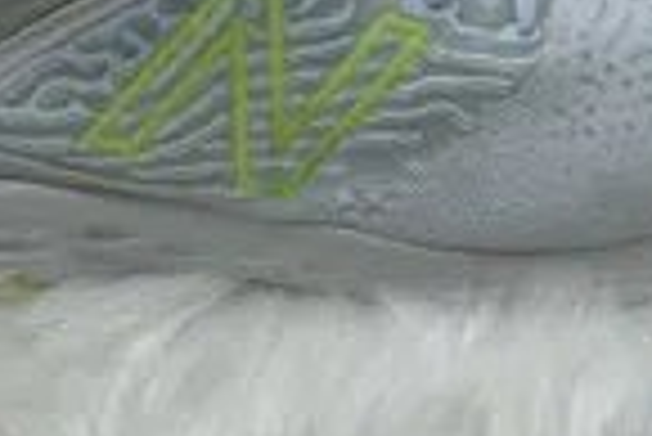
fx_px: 1505
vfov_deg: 16.4
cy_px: 90
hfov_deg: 24.4
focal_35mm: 83
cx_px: 310
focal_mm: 3
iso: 64
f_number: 1.8
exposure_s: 1/50
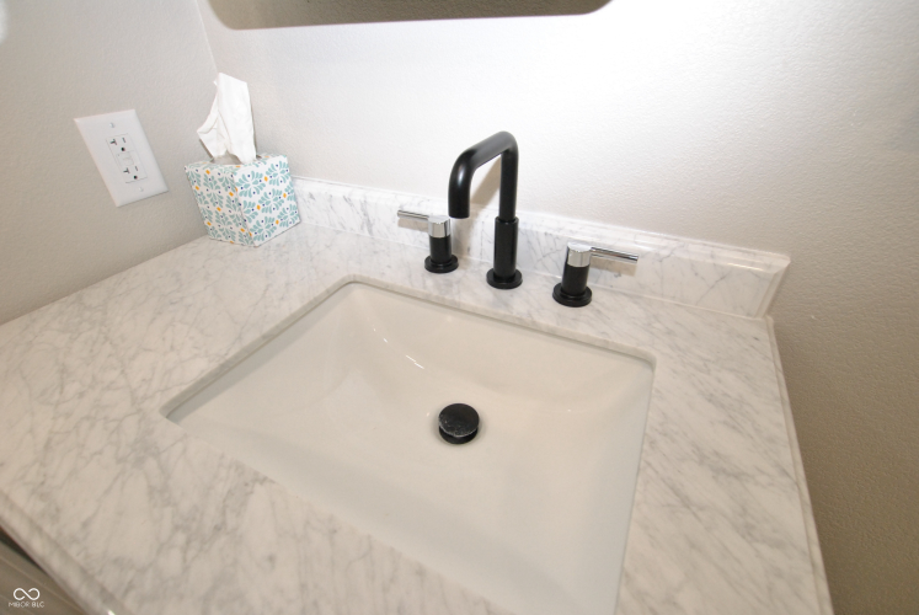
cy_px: 308
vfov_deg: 77.5
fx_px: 383
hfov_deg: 100.3
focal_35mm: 15
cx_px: 460
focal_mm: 10
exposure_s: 1/60
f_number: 7.1
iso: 800
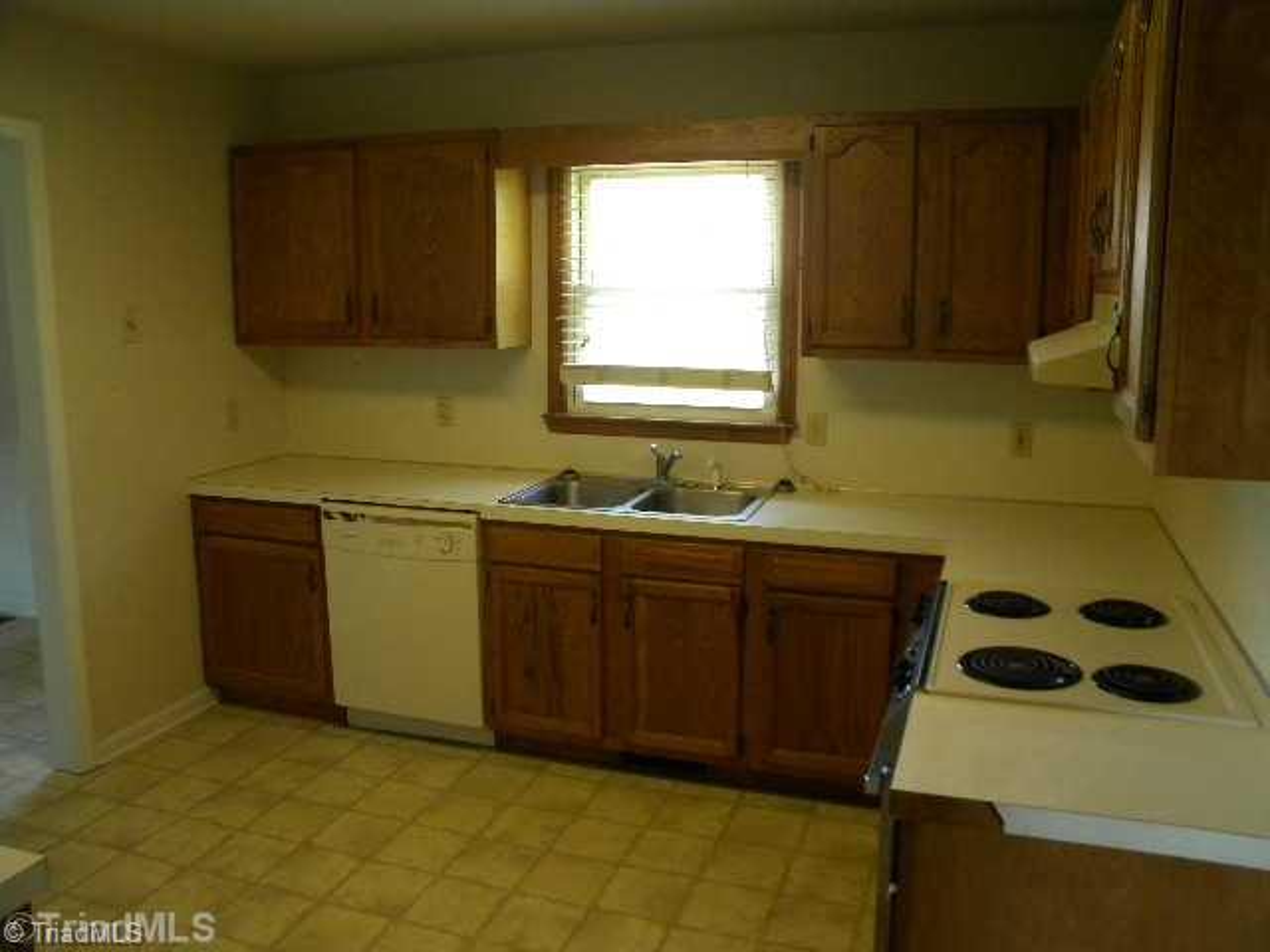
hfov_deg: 63.4
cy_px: 476
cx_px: 635
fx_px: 1027
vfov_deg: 49.7
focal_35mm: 28
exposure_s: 1/47
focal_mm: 5
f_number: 3.5
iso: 400
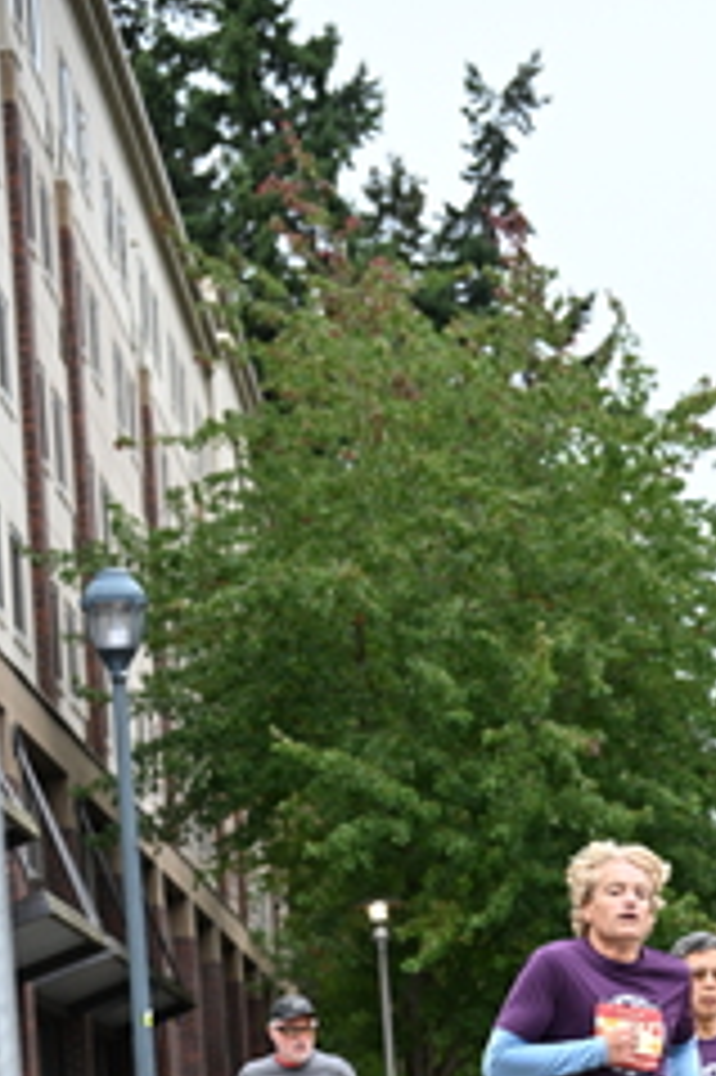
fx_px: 4063
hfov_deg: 9.9
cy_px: 1229
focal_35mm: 136
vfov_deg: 14.7
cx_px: 822
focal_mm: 59
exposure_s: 1/800
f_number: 4
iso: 1600
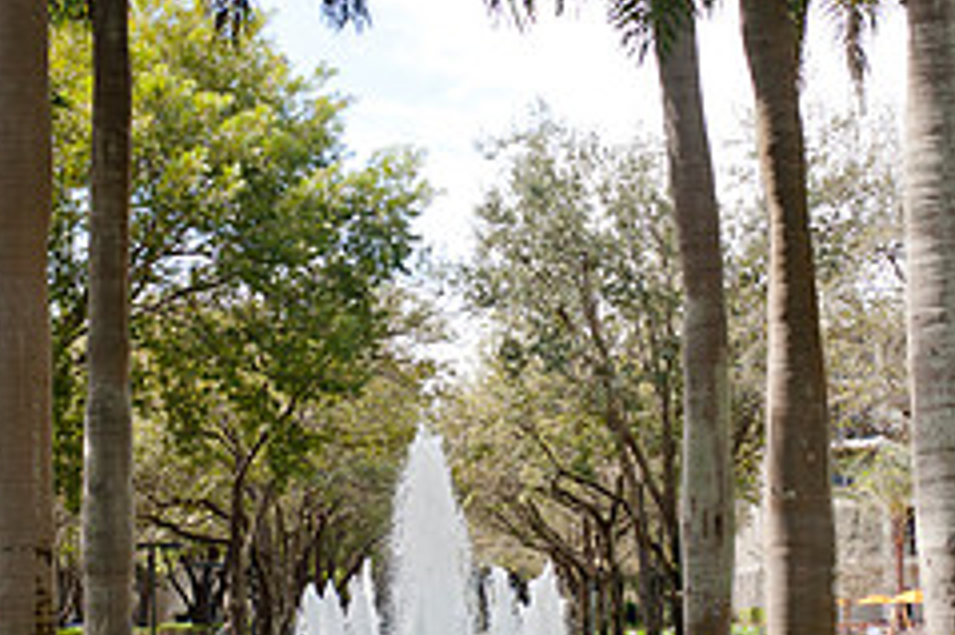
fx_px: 2492
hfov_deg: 21.7
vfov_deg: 14.5
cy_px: 220
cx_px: 406
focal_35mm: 94
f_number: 4.5
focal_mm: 50
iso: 200
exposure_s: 1/1000
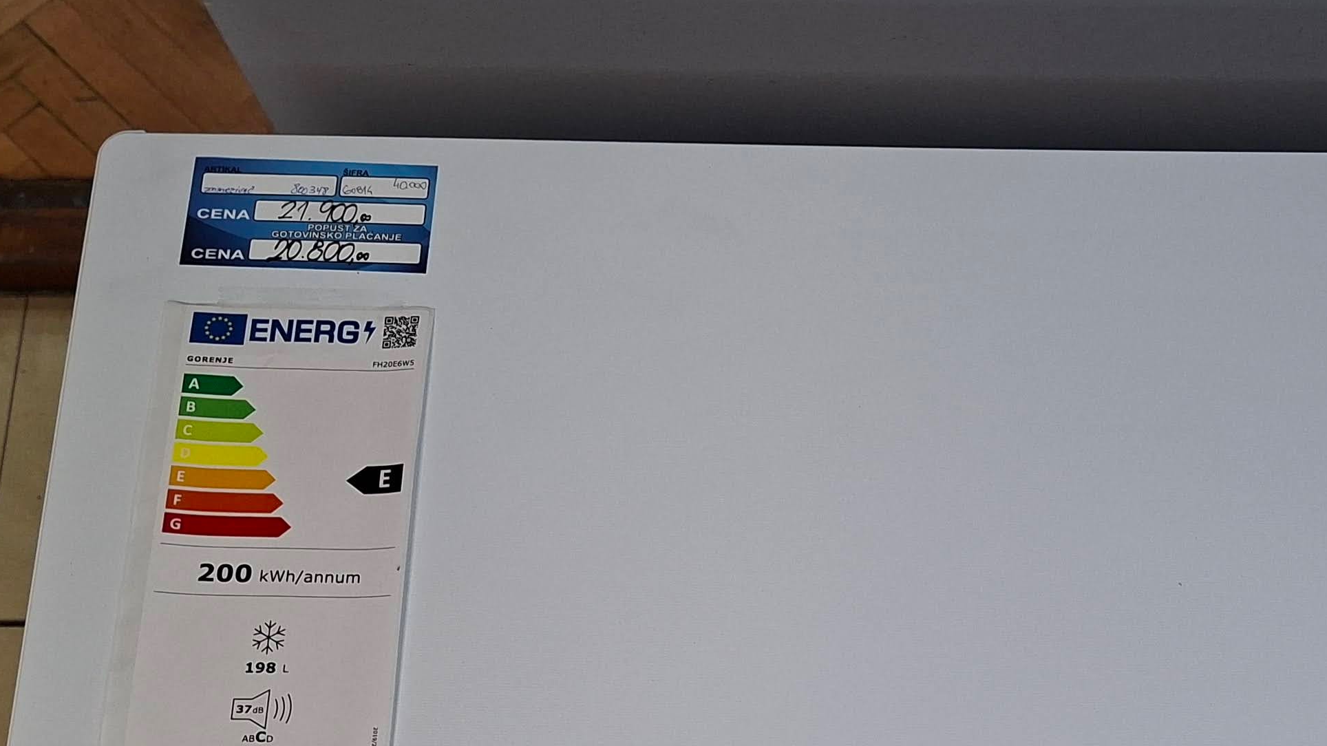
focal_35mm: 52
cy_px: 842
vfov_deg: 21.7
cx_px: 1006
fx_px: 1830
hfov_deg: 38.8
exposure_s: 1/100
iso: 200
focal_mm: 5.54
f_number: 1.8
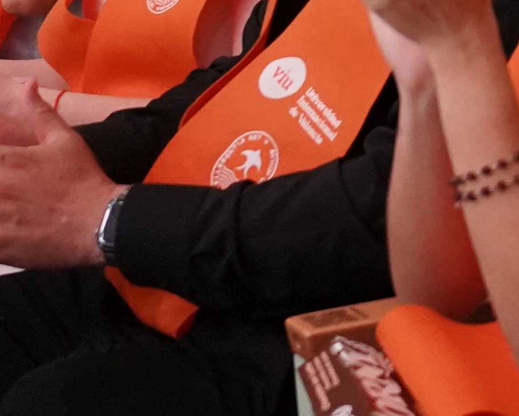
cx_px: 1203
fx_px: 2289
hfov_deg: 11.1
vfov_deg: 9.0
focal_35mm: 149
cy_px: -708
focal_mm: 24
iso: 6400
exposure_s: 1/200
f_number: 2.8
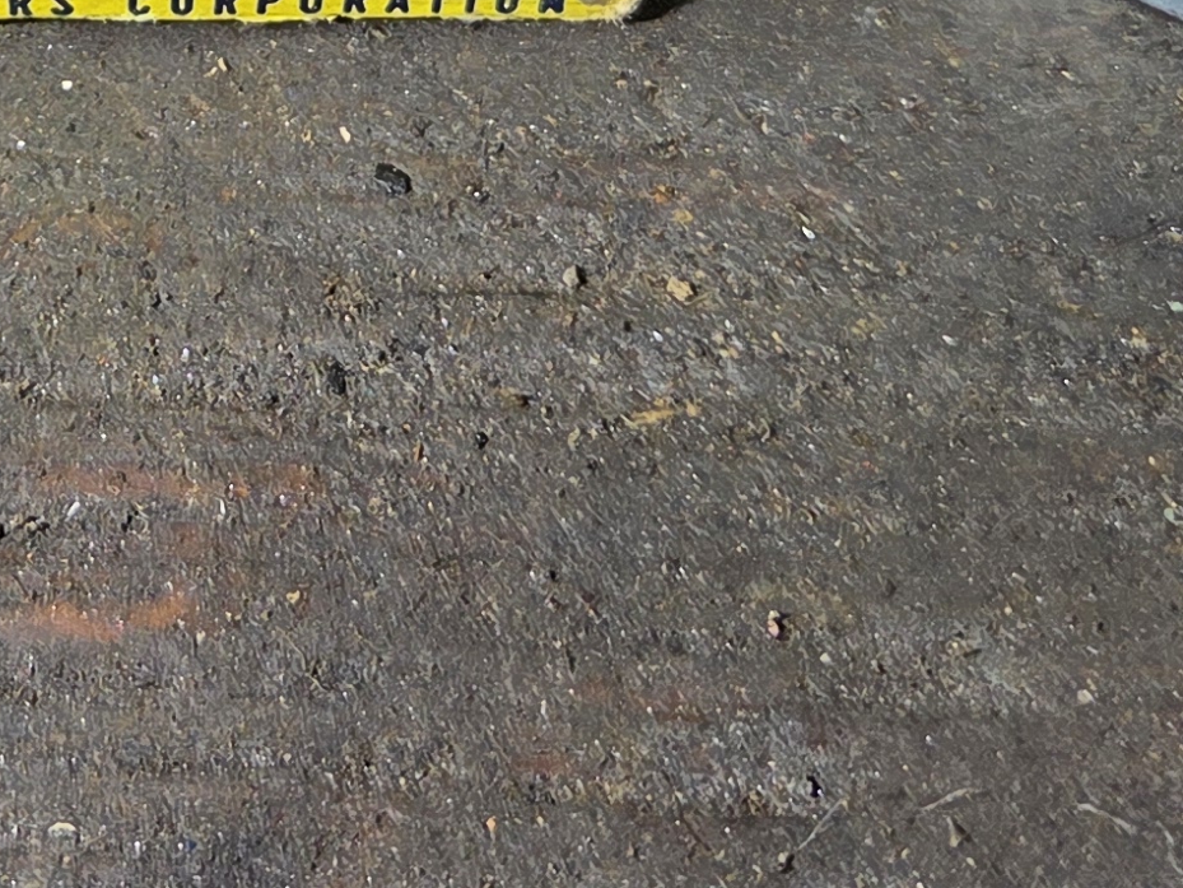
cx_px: -29
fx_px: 3384
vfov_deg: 14.1
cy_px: -401
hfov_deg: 19.2
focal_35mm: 99
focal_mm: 5.4
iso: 100
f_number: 1.8
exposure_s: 1/61
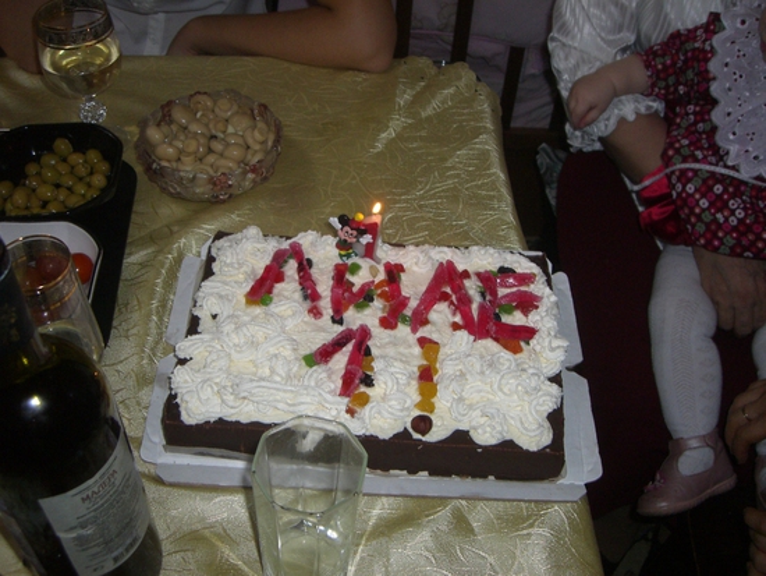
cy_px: 288
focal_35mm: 38
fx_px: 841
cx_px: 383
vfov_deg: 37.7
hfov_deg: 49.0
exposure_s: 1/60
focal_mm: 6.2
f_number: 2.7
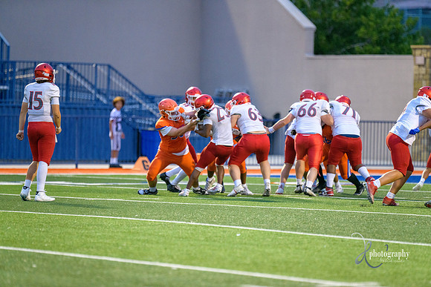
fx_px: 2994
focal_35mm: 250
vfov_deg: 5.5
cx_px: 216
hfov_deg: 8.2
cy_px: 144
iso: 2500
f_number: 2.8
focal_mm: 250
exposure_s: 1/800
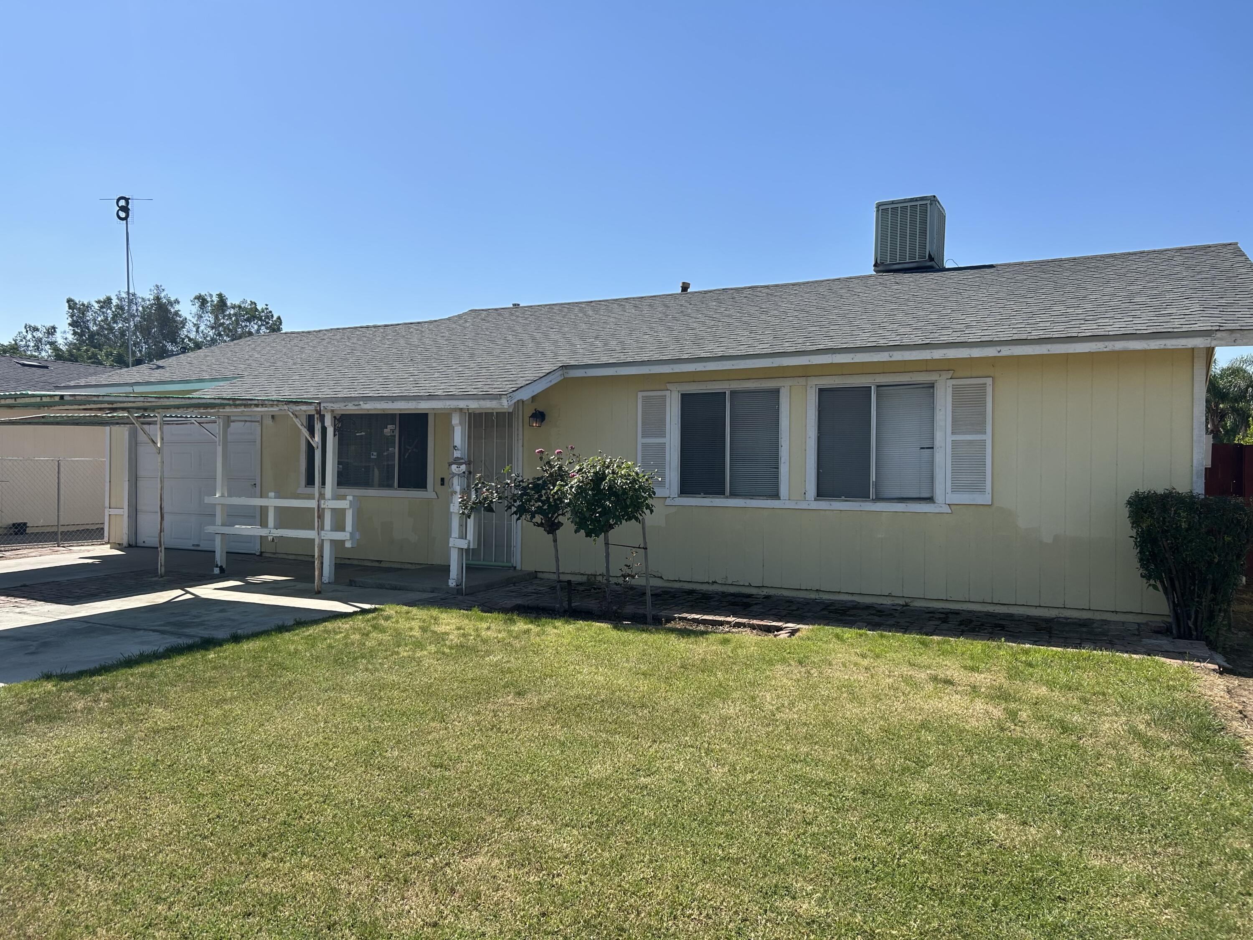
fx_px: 941
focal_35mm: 26
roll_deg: -0.2
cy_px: 470
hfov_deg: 67.3
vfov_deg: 53.1
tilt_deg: -0.5
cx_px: 626
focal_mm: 5.7
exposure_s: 1/4274
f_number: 1.5
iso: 50
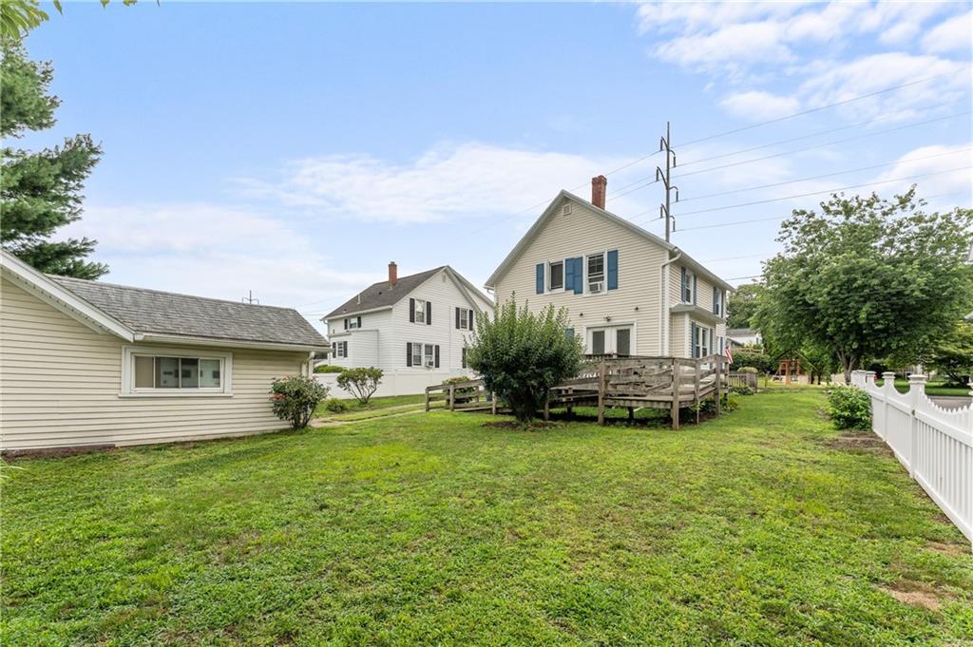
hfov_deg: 104.3
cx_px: 486
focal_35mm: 14
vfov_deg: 81.1
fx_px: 378
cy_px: 324
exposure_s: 1/80
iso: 200
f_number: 9
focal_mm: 14
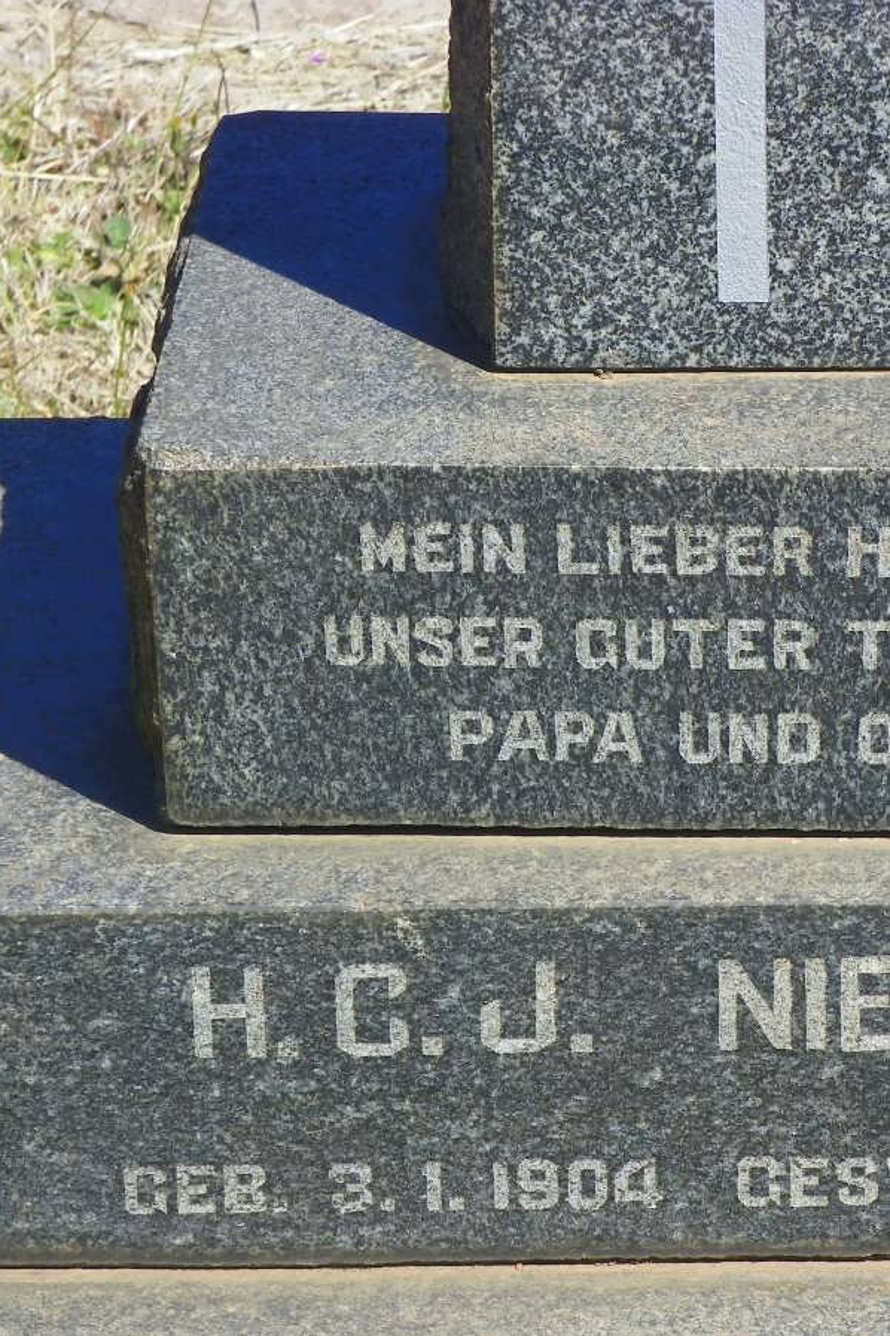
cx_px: 761
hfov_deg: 8.0
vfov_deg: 12.0
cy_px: 668
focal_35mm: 171
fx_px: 6346
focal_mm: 21.9
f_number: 4.5
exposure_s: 1/250
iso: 64
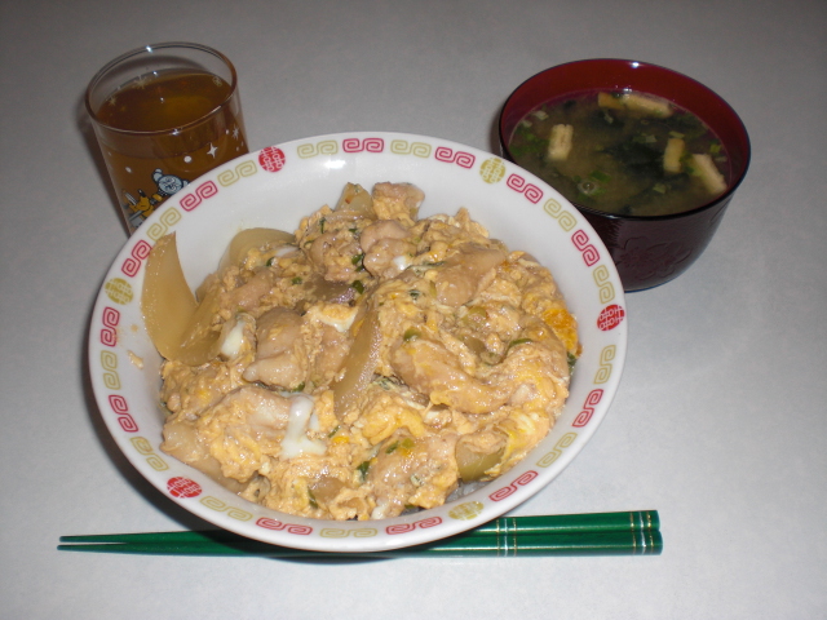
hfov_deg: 49.0
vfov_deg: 37.7
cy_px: 310
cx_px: 414
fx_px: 908
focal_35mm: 38
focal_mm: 6.3
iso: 64
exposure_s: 1/60
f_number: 3.1
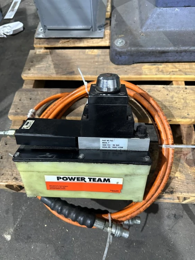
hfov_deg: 56.8
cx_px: 98
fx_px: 180
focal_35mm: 24
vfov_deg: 71.6
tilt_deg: -60.0
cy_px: 130
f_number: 1.78
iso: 500
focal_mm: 6.86
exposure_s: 1/60
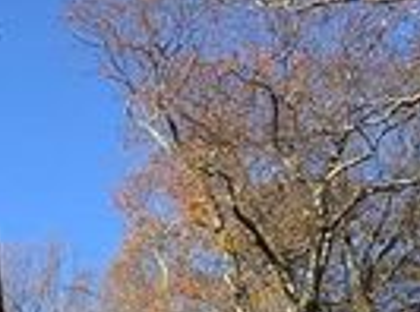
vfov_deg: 14.3
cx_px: -275
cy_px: 430
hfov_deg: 17.3
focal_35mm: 98
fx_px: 1186
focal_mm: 4.25
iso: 25
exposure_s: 1/849
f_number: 1.8
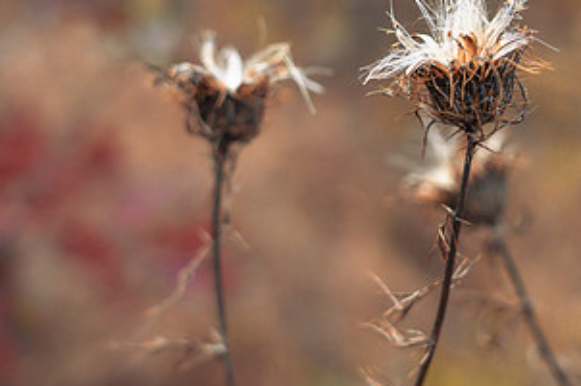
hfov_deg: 20.8
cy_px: 91
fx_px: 1581
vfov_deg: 13.9
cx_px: 364
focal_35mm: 98
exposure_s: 1/160
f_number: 5
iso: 800
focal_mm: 51
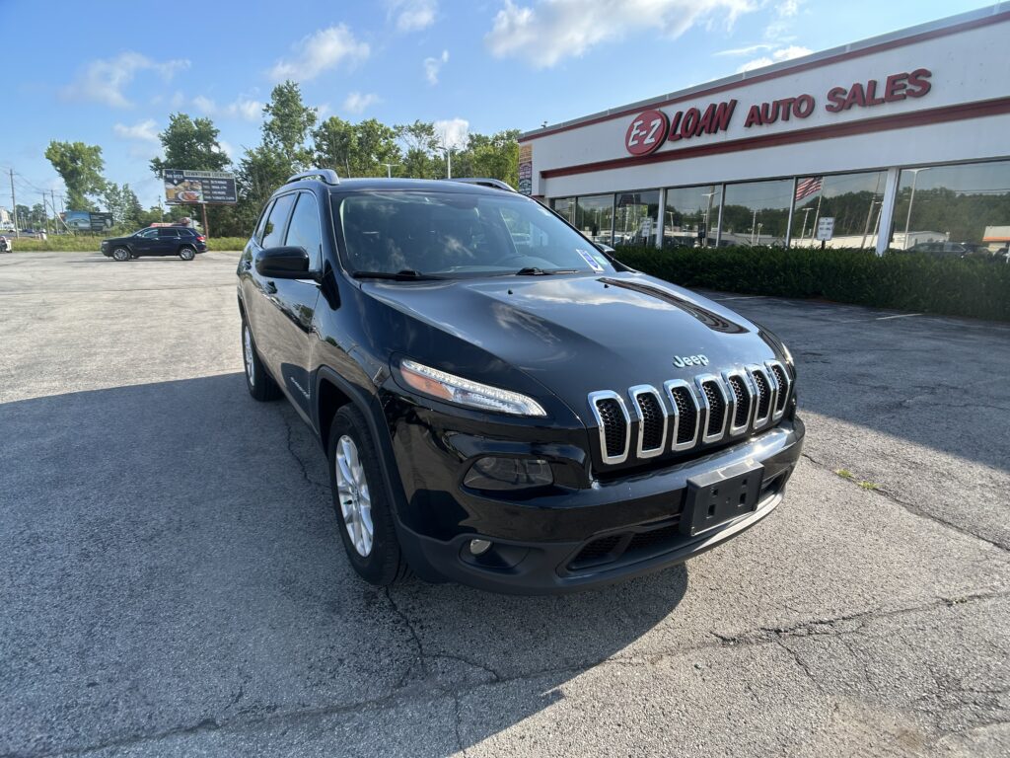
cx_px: 505
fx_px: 759
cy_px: 379
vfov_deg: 53.1
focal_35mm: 26
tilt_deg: -13.1
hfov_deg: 67.3
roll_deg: -2.3
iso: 50
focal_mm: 5.7
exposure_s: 1/1645
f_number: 1.5
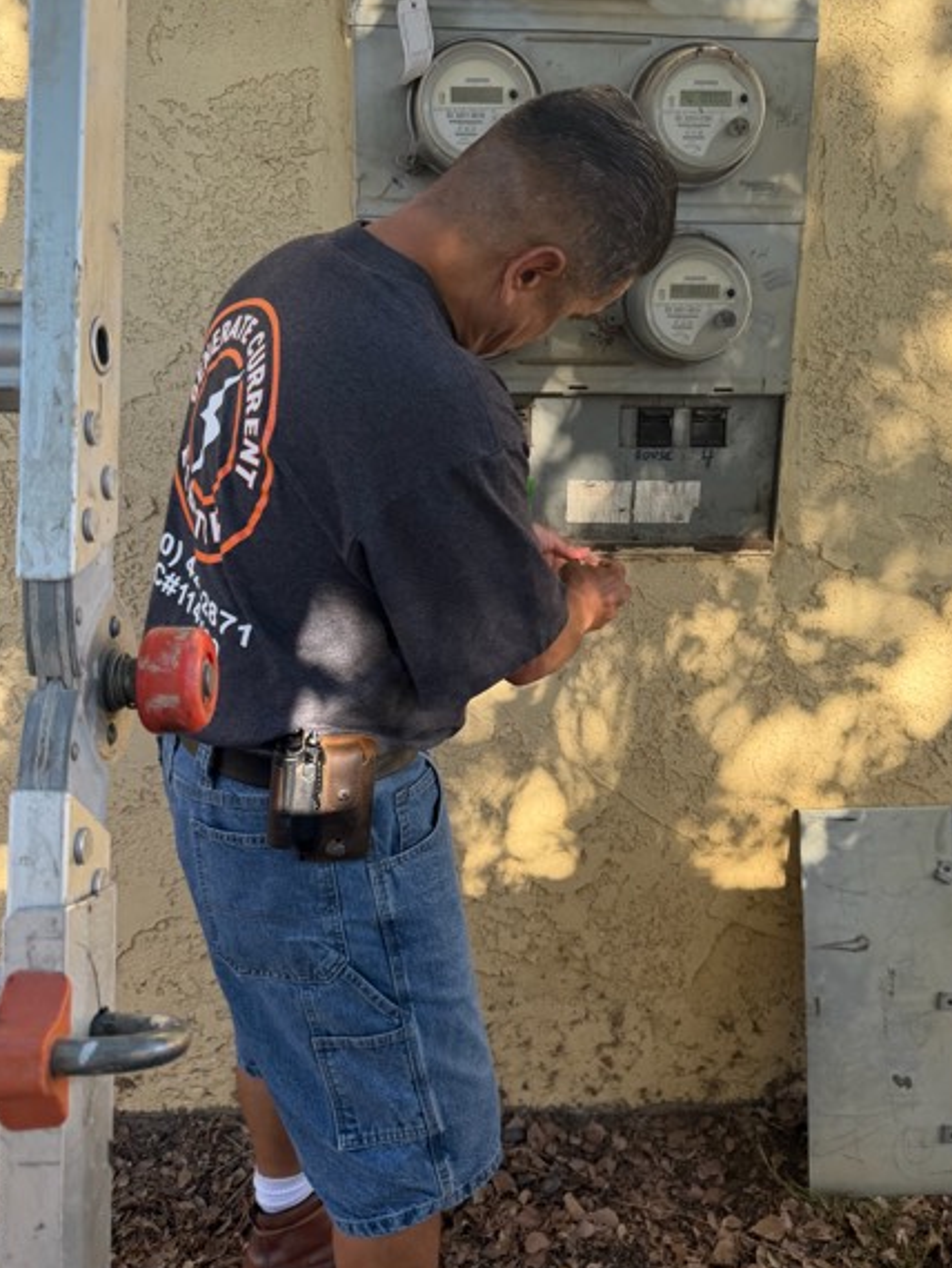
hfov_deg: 44.0
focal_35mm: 32
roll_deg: -1.6
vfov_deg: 56.7
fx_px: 1173
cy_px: 574
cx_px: 552
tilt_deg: -16.0
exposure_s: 1/677
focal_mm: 6.76
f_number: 1.78
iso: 100
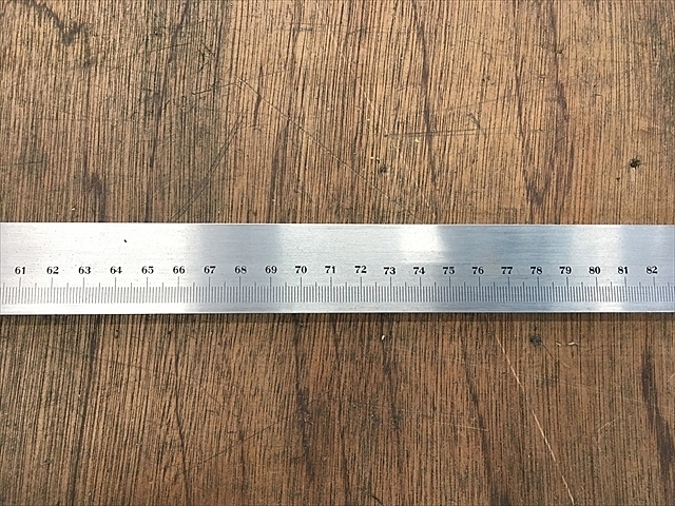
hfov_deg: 61.7
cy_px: 253
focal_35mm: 29
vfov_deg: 48.2
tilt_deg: -80.9
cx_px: 338
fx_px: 565
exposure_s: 1/30
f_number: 2.2
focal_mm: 4.15
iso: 80
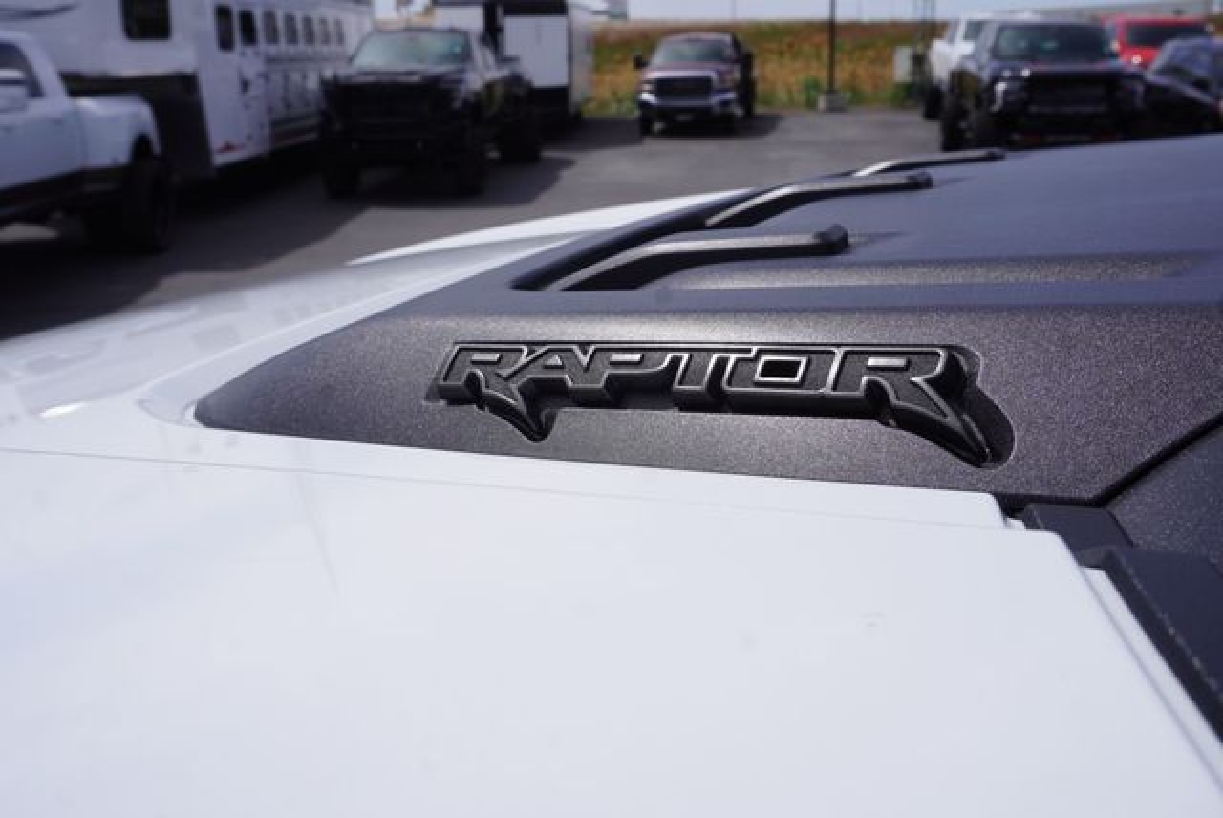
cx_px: 612
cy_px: 409
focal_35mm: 36
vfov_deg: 36.9
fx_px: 1224
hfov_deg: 53.1
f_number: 11
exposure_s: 1/320
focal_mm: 24
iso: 100
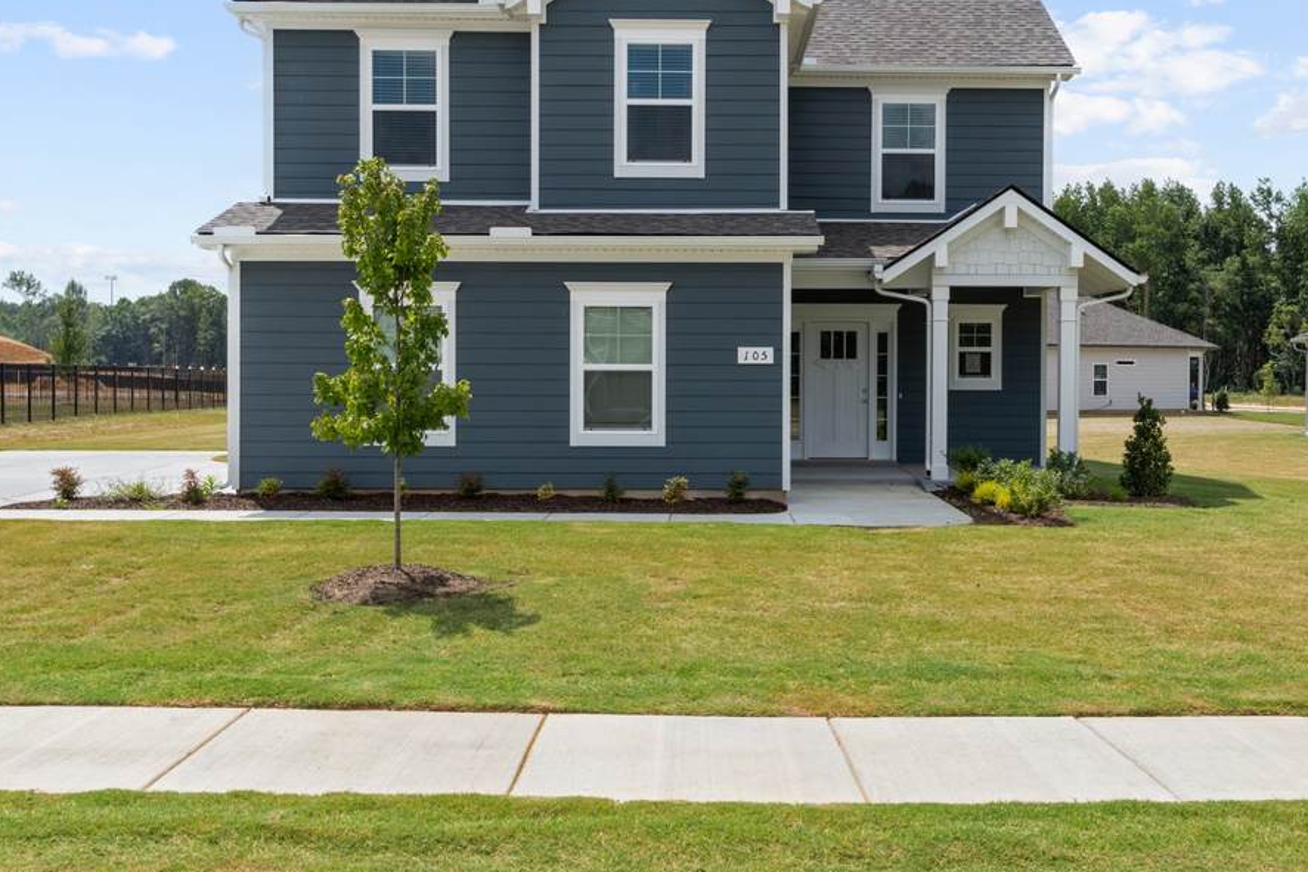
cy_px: 308
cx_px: 734
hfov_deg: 49.4
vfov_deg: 34.0
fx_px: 1417
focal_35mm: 39
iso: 250
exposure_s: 1/640
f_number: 9
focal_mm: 18
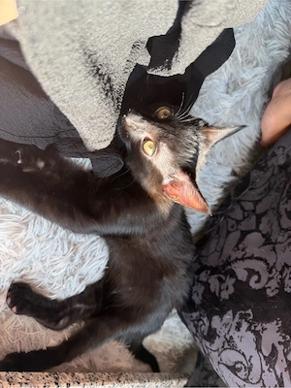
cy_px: 194
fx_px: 269
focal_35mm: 24
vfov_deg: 71.6
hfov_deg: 56.8
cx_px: 146
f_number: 1.78
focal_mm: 6.76
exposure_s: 1/180
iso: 80
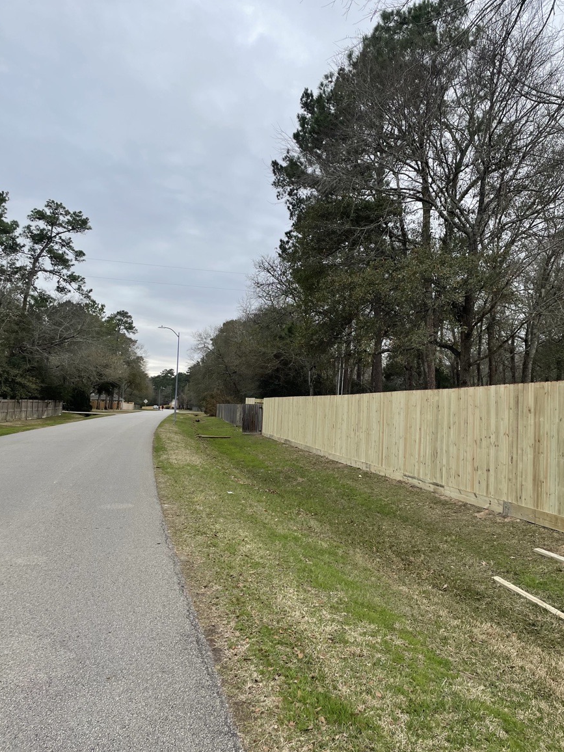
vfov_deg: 65.3
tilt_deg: +2.4
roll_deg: -2.2
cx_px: 286
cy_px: 385
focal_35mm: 27
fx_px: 587
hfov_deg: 51.4
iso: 50
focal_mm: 4.2
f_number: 1.6
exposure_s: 1/1887
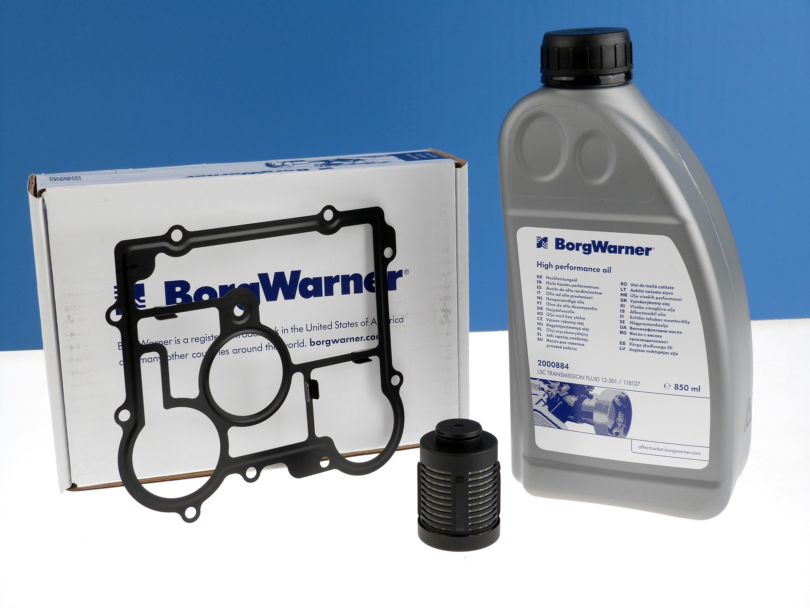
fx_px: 1240
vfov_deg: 27.5
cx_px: 405
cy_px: 304
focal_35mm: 53
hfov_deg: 36.2
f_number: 3.2
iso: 100
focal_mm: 9.4
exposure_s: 1/100
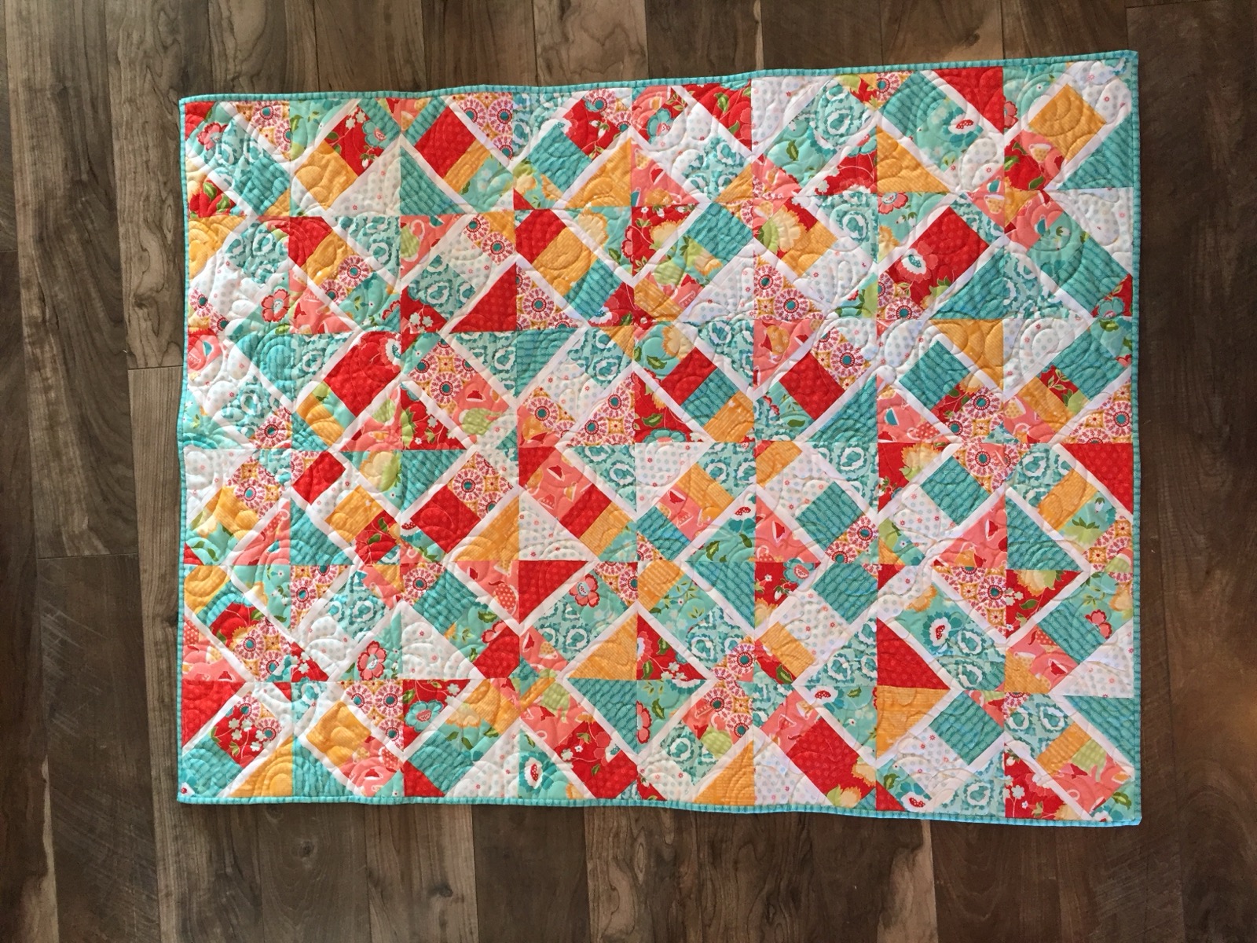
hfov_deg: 61.7
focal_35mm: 29
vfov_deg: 48.2
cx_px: 628
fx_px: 1053
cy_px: 472
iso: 125
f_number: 2.2
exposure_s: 1/30
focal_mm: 4.15
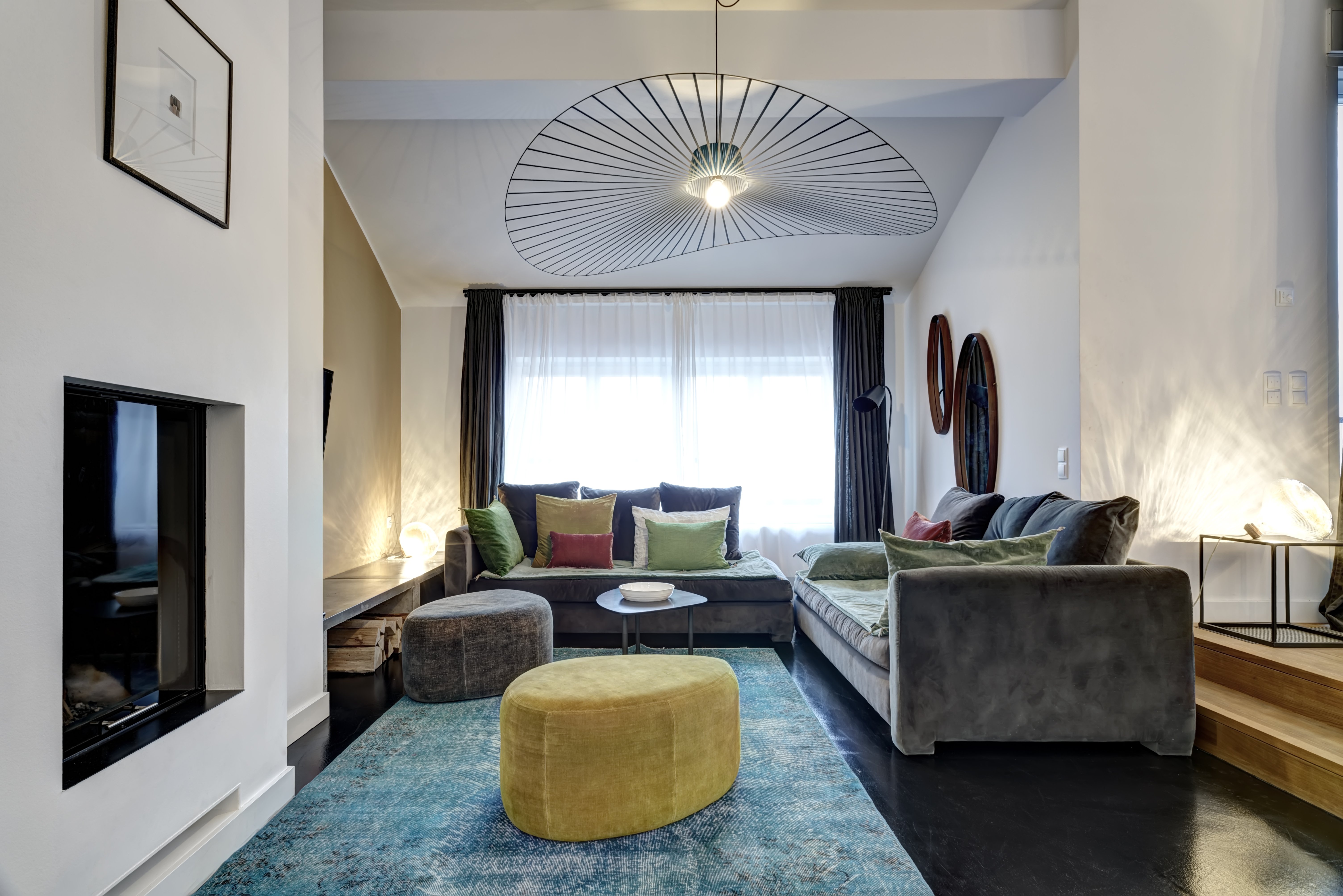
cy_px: 448
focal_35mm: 20
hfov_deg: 84.0
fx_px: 746
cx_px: 672
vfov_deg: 62.0
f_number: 11
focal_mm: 20
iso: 125
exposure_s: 6
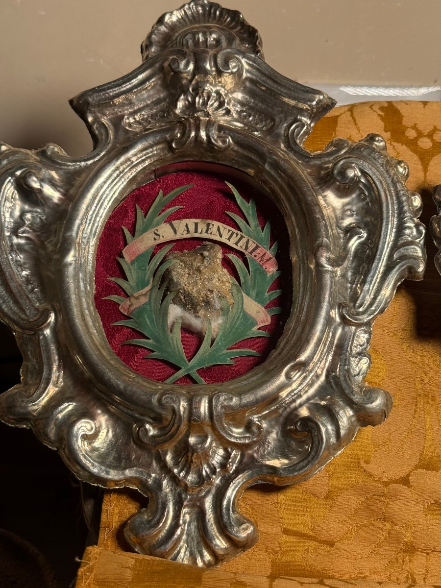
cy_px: 294
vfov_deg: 39.7
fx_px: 815
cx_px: 220
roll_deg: -3.9
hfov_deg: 30.3
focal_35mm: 48
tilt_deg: -22.0
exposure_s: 1/165
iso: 80
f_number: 1.78
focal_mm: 6.76
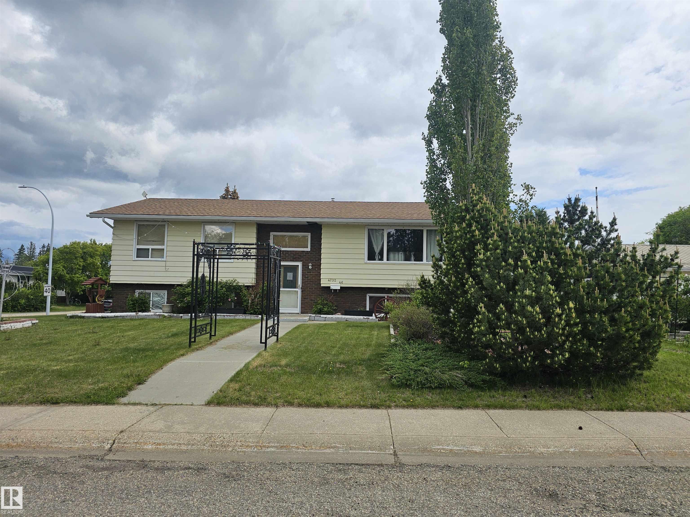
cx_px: 345
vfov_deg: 58.9
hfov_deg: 73.9
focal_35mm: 23
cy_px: 258
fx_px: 458
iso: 10
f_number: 1.7
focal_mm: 6.3
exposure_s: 1/1123
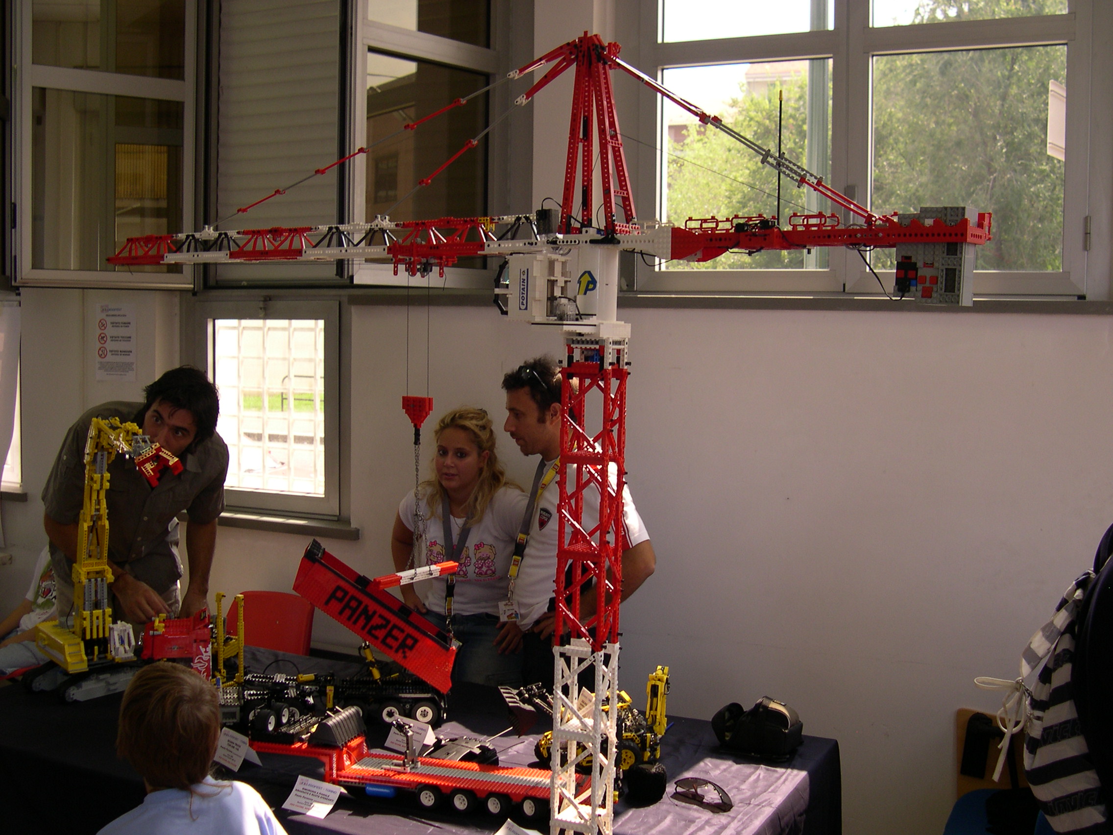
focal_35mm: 38
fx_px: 1222
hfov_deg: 49.0
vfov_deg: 37.7
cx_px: 556
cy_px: 418
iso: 100
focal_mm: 8
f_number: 2.8
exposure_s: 1/66.6
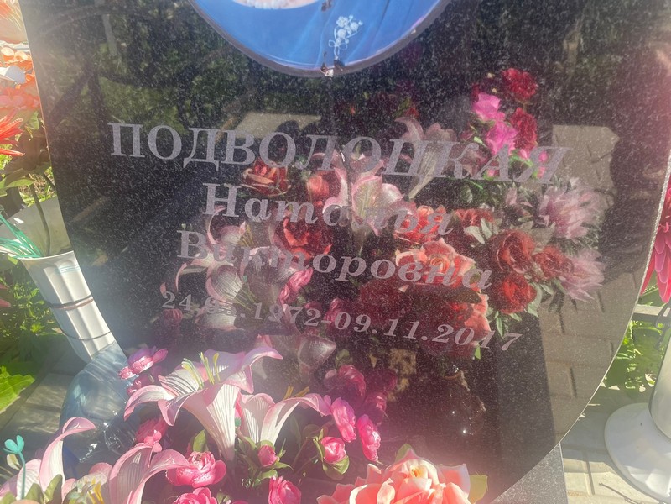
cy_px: 252
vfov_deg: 53.1
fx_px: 504
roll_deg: +2.6
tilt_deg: -36.4
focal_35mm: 26
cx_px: 336
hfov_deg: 67.3
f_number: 1.6
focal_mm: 4.2
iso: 32
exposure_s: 1/682
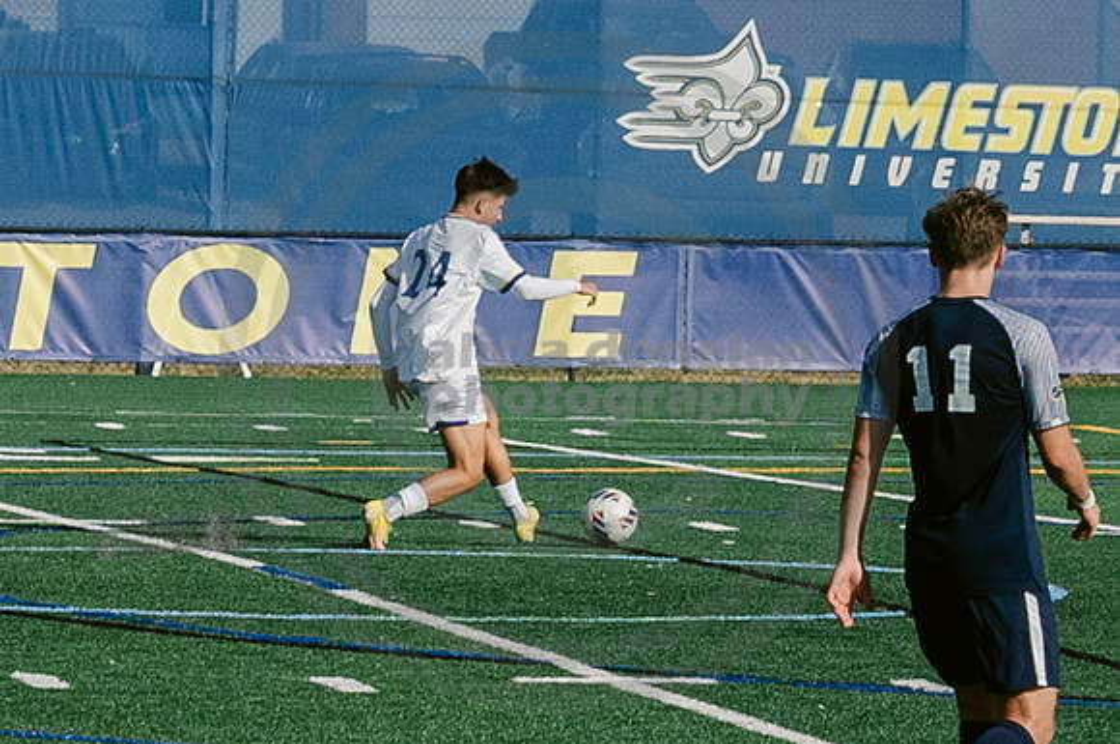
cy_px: 325
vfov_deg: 3.8
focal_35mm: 365
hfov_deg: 5.7
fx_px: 11329
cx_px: 803
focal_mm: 53
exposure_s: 1/4000
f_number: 5.6
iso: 640
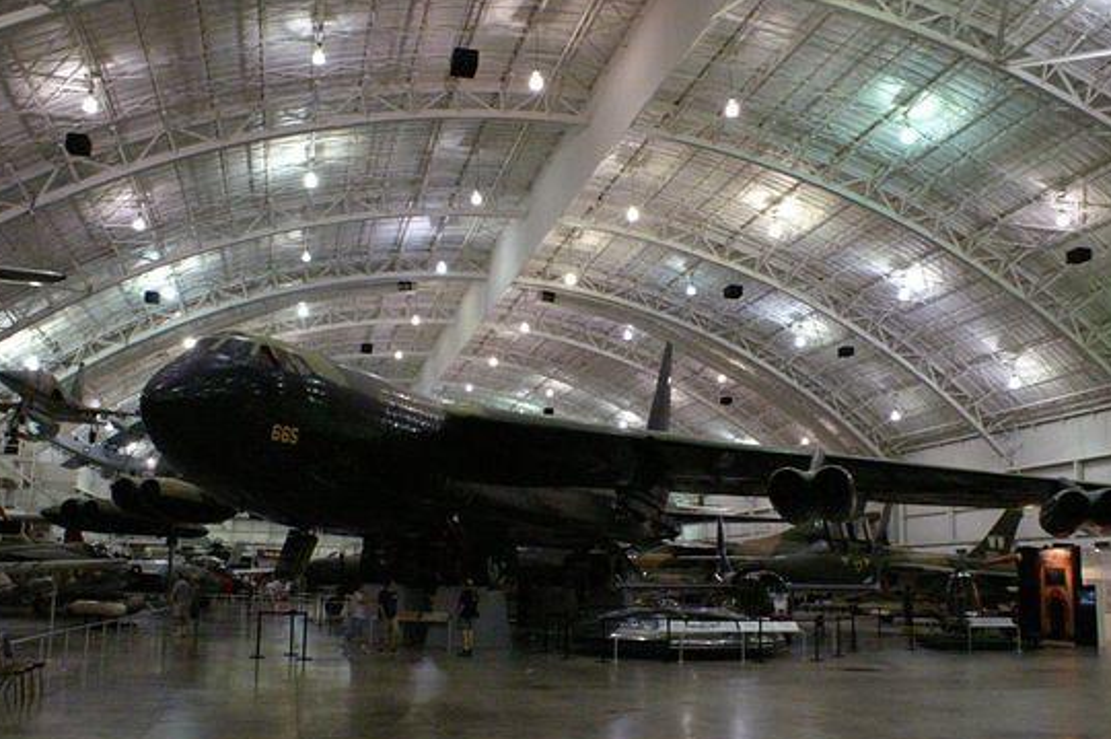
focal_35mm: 32
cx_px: 562
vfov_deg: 41.0
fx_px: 987
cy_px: 385
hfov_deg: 58.8
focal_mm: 18
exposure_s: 1/50
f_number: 6.3
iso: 3200
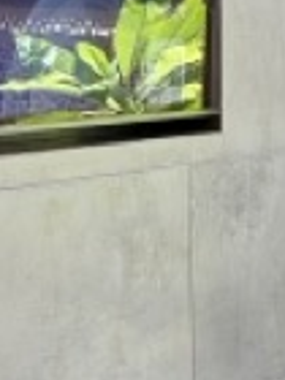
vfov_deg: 8.8
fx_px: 2404
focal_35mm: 219
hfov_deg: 6.7
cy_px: -220
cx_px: -136
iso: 50
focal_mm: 6.76
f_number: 1.78
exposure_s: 1/60
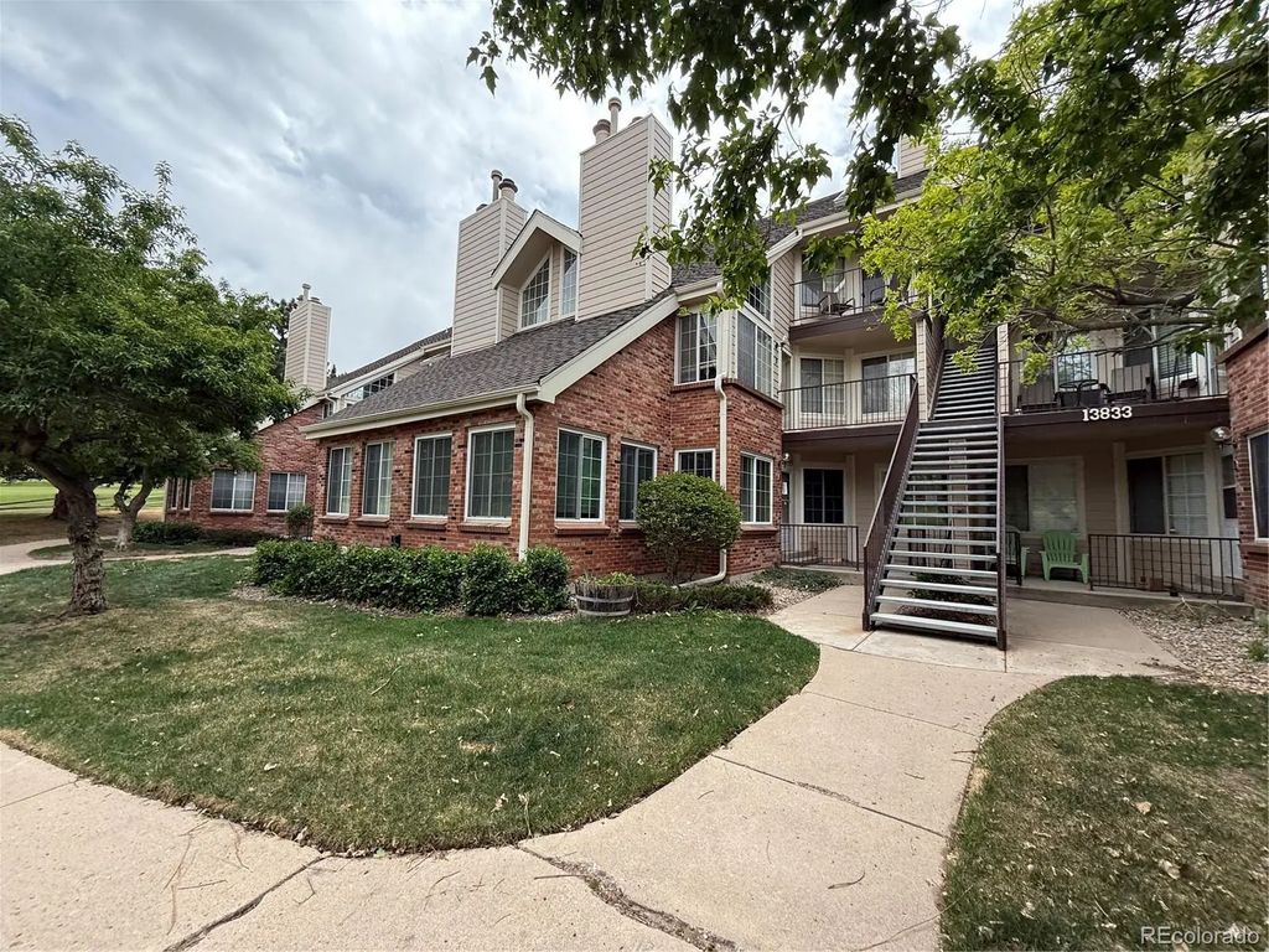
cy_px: 476
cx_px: 634
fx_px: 513
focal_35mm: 14
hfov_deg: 102.1
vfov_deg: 85.7
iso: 64
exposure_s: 1/569
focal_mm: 2.22
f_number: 2.2
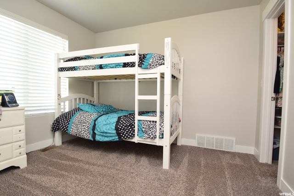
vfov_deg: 67.4
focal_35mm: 18
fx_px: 147
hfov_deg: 90.0
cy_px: 98
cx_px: 147
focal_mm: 12
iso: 800
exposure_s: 1/100
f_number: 5
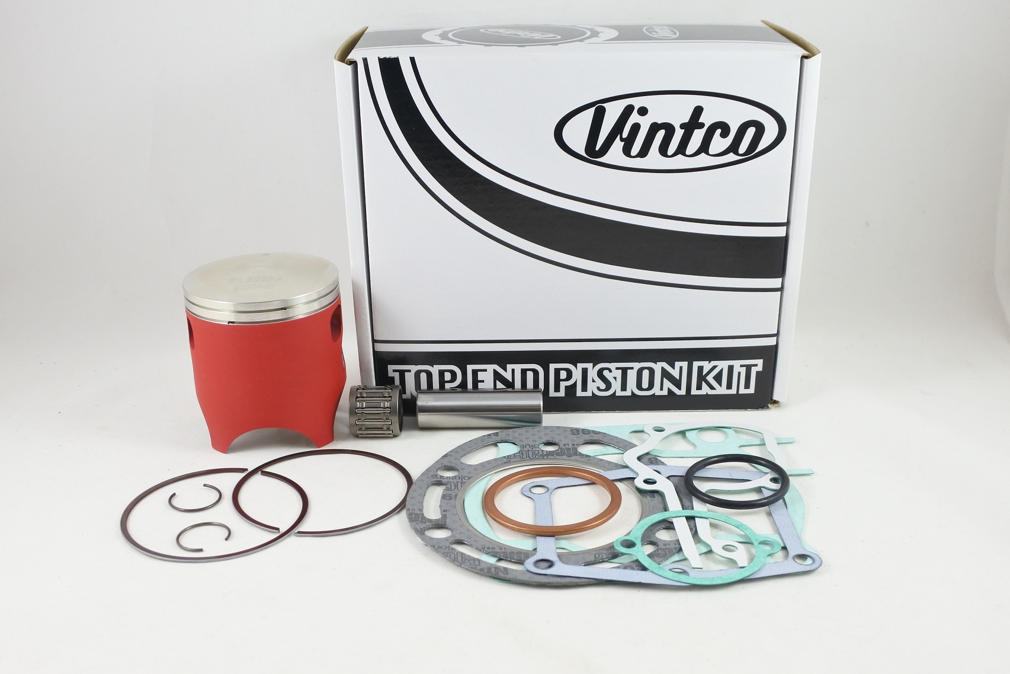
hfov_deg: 60.3
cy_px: 337
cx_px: 505
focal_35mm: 31
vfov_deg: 42.3
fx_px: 870
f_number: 3.8
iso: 450
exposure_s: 1/125
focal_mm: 11.8
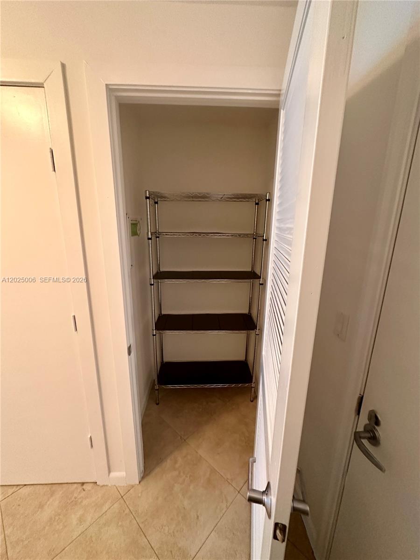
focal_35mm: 14
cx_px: 210
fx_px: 226
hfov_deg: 85.7
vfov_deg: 102.1
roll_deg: -0.9
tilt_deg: -13.4
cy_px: 280
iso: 640
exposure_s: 1/60
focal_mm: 2.22
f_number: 2.2
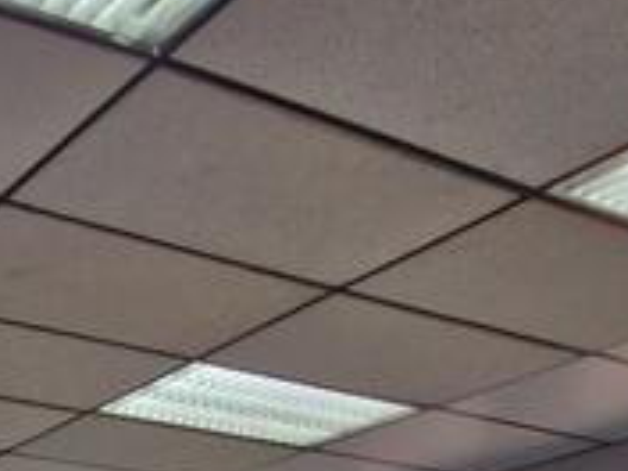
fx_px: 1070
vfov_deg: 19.5
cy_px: 814
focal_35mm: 59
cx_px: -189
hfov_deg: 27.3
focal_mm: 1.74
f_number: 2.2
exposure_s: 1/50
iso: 160
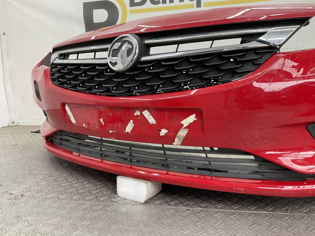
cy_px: 118
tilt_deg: -7.9
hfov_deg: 61.7
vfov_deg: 48.2
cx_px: 158
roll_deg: +2.7
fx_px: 264
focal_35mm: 29
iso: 40
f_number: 1.8
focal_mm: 3
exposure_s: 1/120
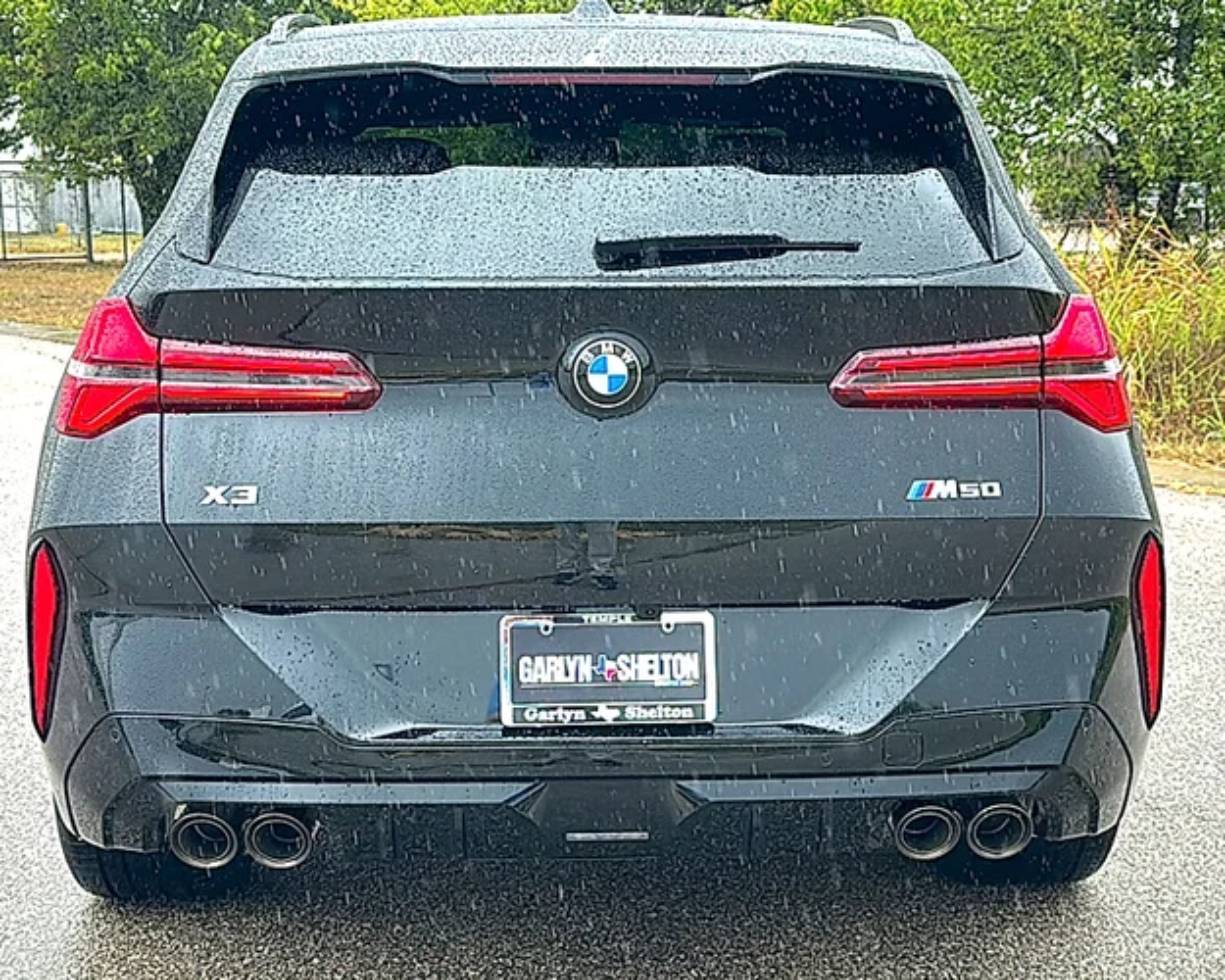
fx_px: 1704
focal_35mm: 47
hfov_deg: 39.5
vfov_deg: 32.1
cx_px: 627
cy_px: 471
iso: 80
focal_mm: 6.86
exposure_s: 1/443
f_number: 1.78
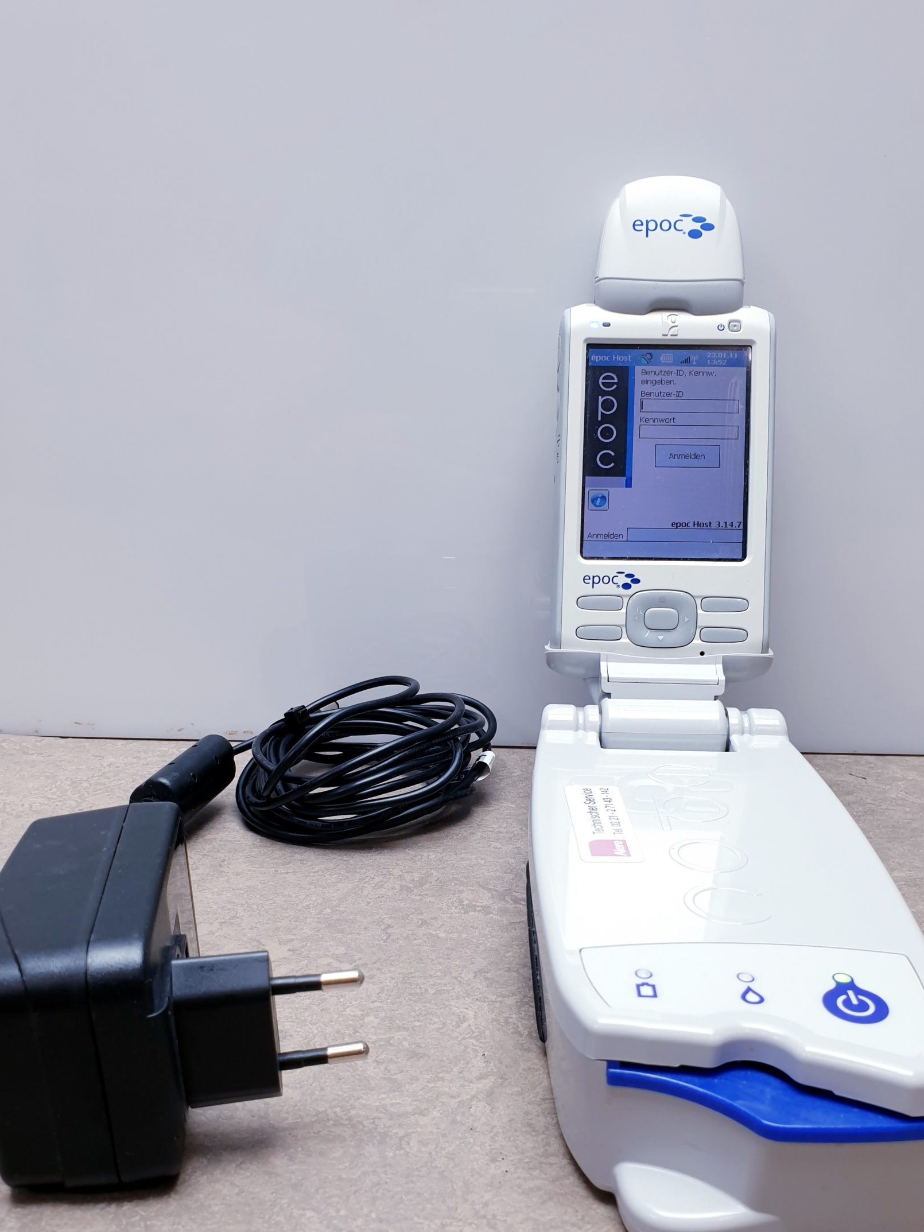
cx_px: 467
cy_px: 713
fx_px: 1103
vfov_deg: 58.1
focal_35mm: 31
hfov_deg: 45.4
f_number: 2.4
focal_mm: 4.3
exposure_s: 1/50
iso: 50
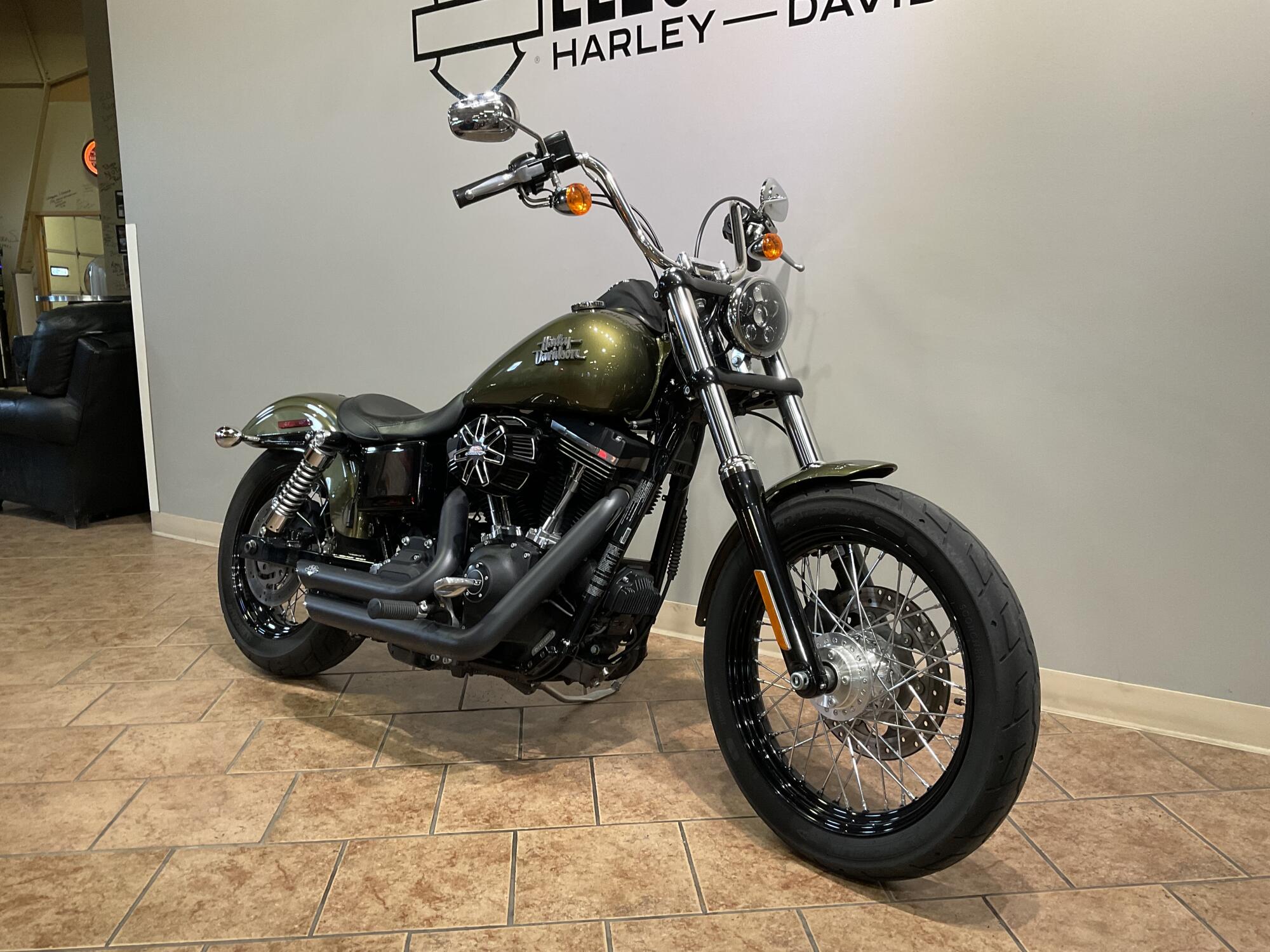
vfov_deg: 48.2
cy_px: 476
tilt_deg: -10.3
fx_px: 1064
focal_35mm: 29
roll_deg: +1.2
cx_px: 635
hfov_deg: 61.7
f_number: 1.8
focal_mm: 3
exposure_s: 1/60
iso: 64
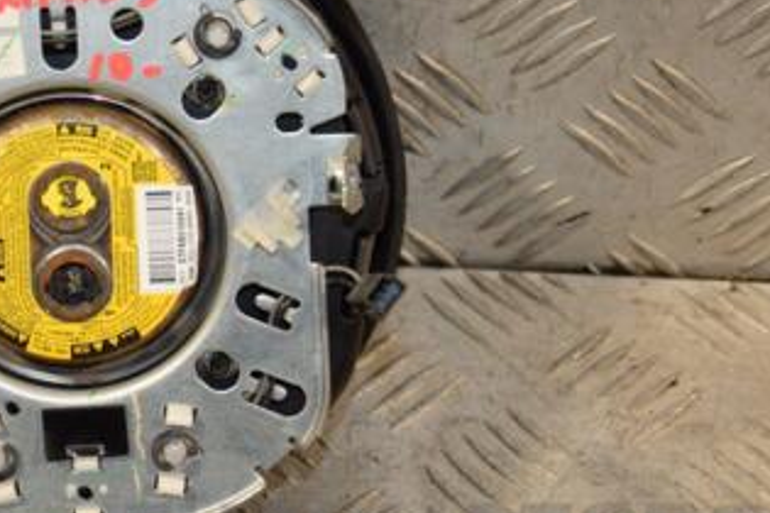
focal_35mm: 143
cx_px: 78
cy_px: 215
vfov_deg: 9.6
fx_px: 3058
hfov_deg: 14.2
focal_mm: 50
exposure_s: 1/125
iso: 800
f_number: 5
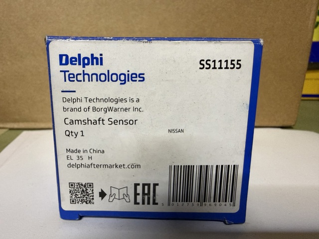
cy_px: 120
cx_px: 160
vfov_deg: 56.8
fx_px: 221
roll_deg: +0.5
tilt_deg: -15.5
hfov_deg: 71.6
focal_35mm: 24
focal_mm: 2.22
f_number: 2.2
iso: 500
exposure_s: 1/60
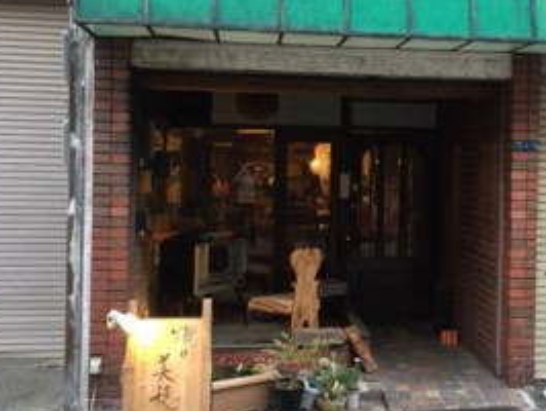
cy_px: 193
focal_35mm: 49
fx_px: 774
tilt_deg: -0.6
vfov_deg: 29.7
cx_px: 365
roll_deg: -0.5
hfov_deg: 38.4
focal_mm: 4.15
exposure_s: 1/30
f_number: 2.2
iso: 125
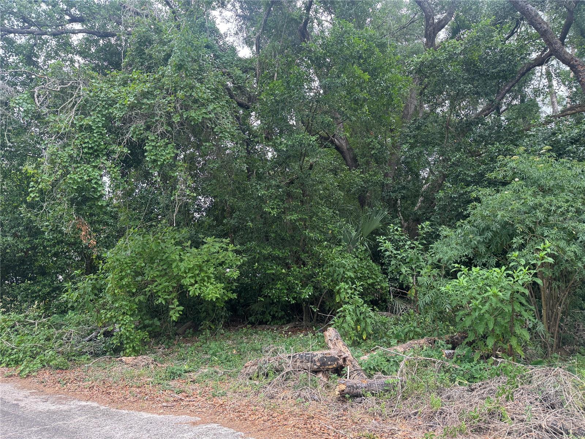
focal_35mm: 24
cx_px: 292
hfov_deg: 71.6
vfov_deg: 56.8
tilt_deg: +8.4
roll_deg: -0.8
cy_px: 220
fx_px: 406
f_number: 1.78
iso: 125
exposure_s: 1/121
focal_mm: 6.76
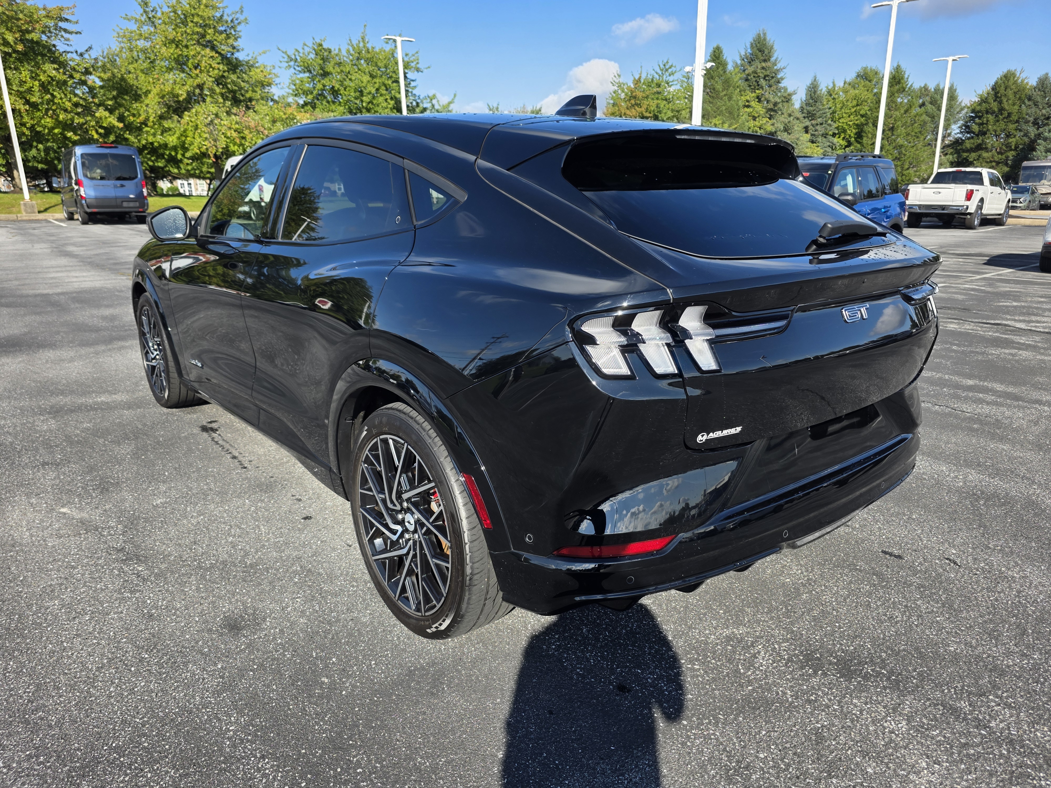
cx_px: 526
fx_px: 698
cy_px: 394
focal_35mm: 23
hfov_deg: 73.9
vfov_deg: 58.9
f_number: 1.7
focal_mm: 6.3
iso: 80
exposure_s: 1/2921
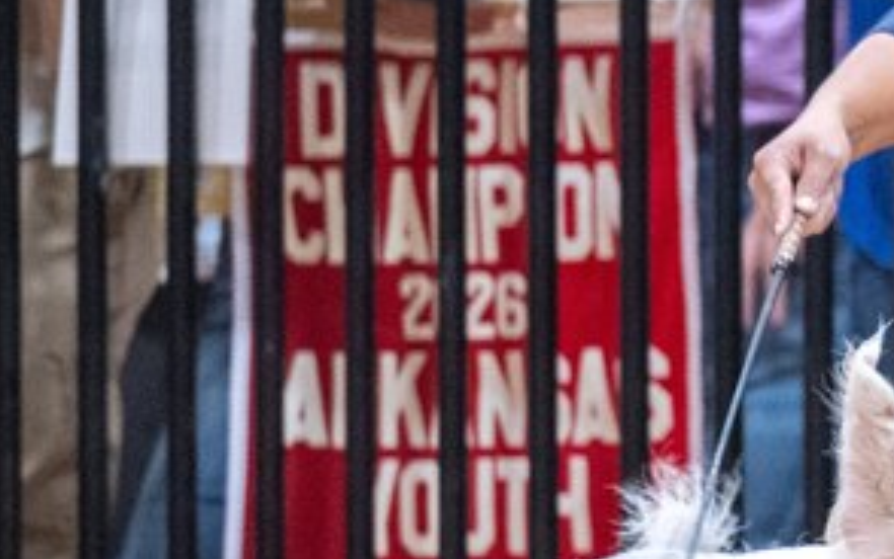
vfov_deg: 1.2
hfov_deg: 2.0
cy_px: 446
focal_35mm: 1065
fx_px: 25958
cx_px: 1198
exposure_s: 1/250
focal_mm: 200
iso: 3200
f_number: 2.8
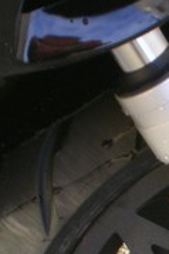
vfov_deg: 12.2
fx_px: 1157
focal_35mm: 164
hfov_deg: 8.1
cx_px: 271
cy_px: 329
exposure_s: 1/53.6
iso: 127
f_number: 3.5
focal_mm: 7.4
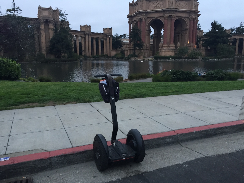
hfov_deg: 61.7
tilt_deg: -7.5
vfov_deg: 48.2
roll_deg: -0.1
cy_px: 92
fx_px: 204
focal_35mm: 29
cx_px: 122
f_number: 2.2
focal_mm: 4.15
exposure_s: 1/30
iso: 80
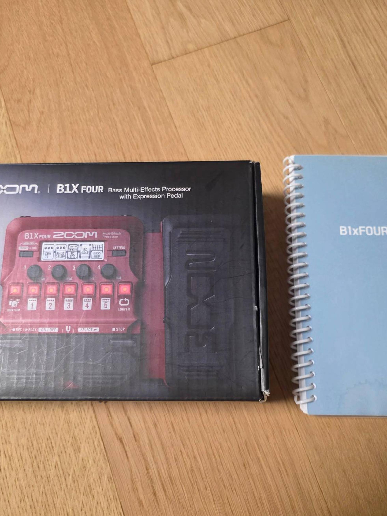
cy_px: 258
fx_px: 343
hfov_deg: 58.9
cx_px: 194
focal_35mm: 23
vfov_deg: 73.9
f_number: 1.7
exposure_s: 1/120
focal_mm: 6.3
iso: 500
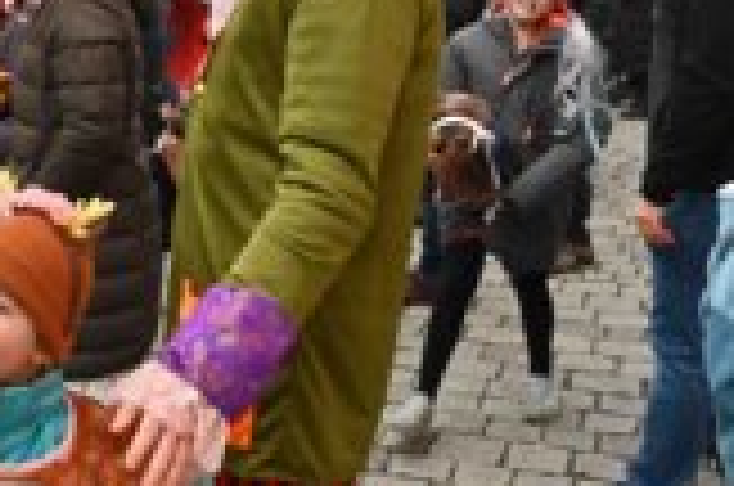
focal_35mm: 59
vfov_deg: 22.4
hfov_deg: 33.2
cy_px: 68
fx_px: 1201
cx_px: 171
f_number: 11
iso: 2500
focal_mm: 24
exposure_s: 1/500
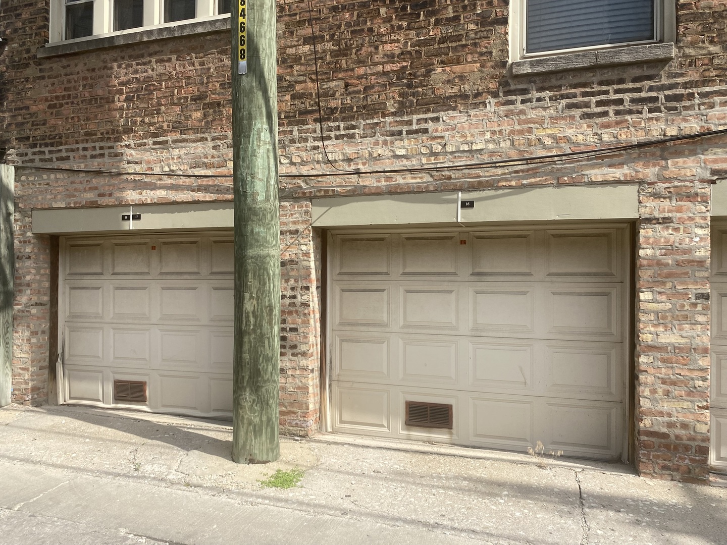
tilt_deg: +3.1
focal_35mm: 26
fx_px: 546
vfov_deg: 53.1
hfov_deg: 67.3
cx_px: 364
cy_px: 272
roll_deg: -0.9
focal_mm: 4.25
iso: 32
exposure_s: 1/2890
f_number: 1.8
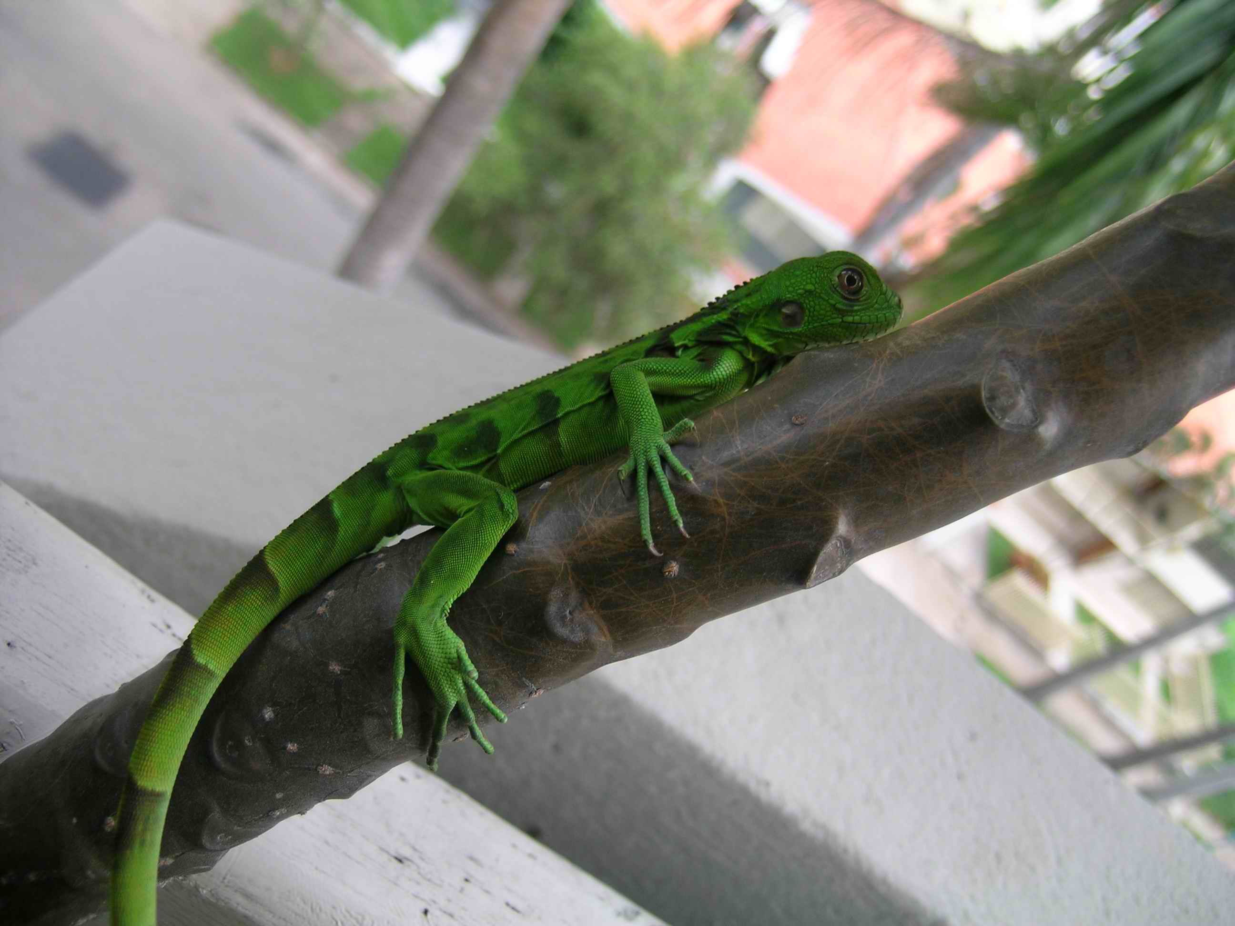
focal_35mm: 28
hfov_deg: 63.4
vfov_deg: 49.7
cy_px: 463
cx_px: 618
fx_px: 999
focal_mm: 5.8
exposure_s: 1/31.4
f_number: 2.8
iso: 50
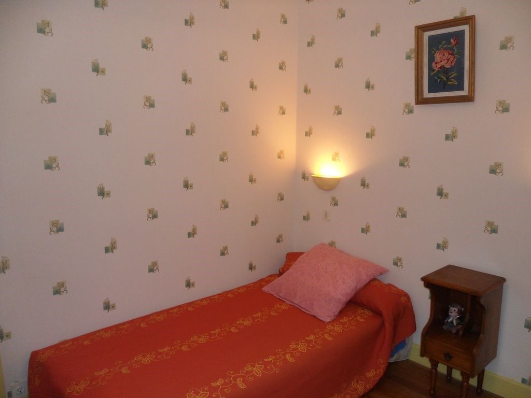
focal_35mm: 27
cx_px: 266
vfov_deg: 51.4
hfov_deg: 65.3
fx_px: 414
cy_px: 199
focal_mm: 4.9
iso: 200
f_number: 3.5
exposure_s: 1/45
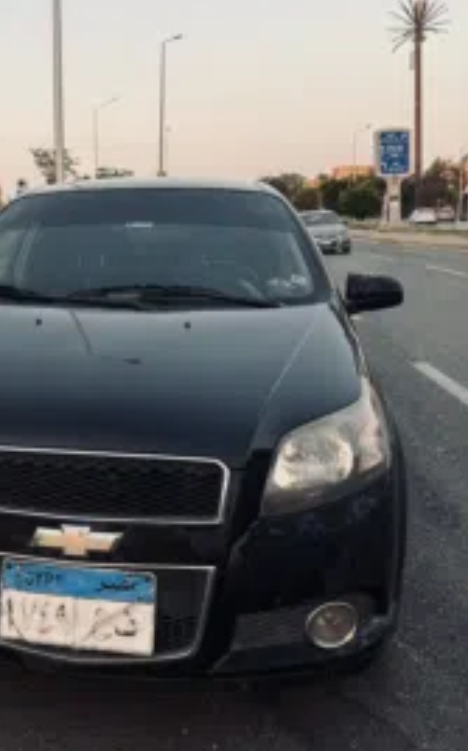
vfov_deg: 51.1
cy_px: 289
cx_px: 50
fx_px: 777
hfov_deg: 32.0
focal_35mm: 38
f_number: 1.78
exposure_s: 1/227
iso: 64
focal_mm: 6.86
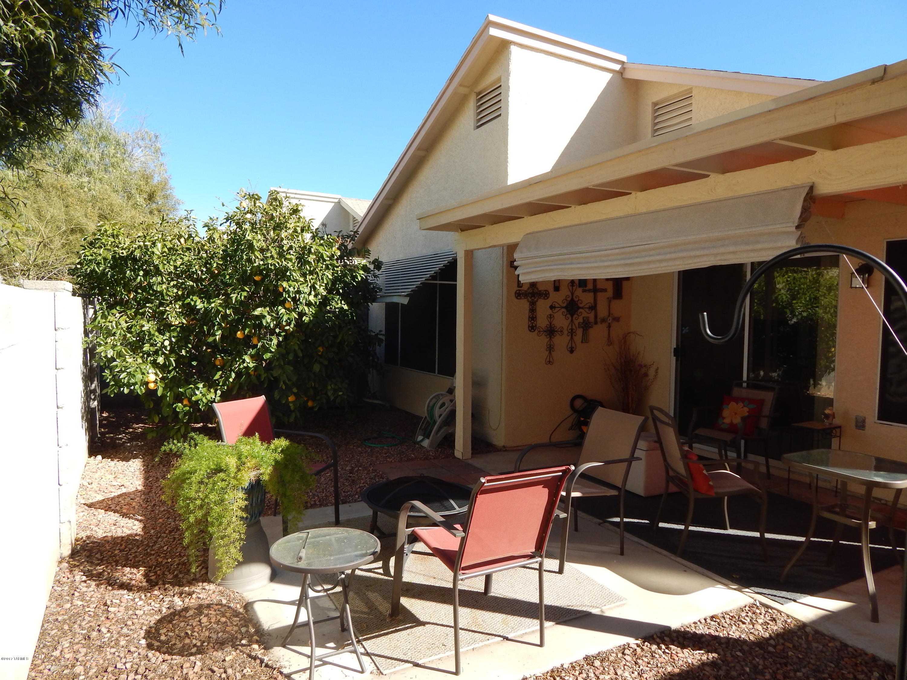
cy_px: 340
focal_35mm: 23
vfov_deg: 58.9
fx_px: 603
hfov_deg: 73.9
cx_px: 454
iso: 125
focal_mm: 4
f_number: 3
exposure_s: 1/800
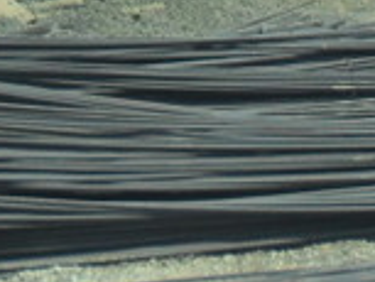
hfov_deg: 13.7
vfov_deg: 10.2
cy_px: -150
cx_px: 400
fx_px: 1529
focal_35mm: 141
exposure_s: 1/250
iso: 100
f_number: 8.9
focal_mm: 4.9
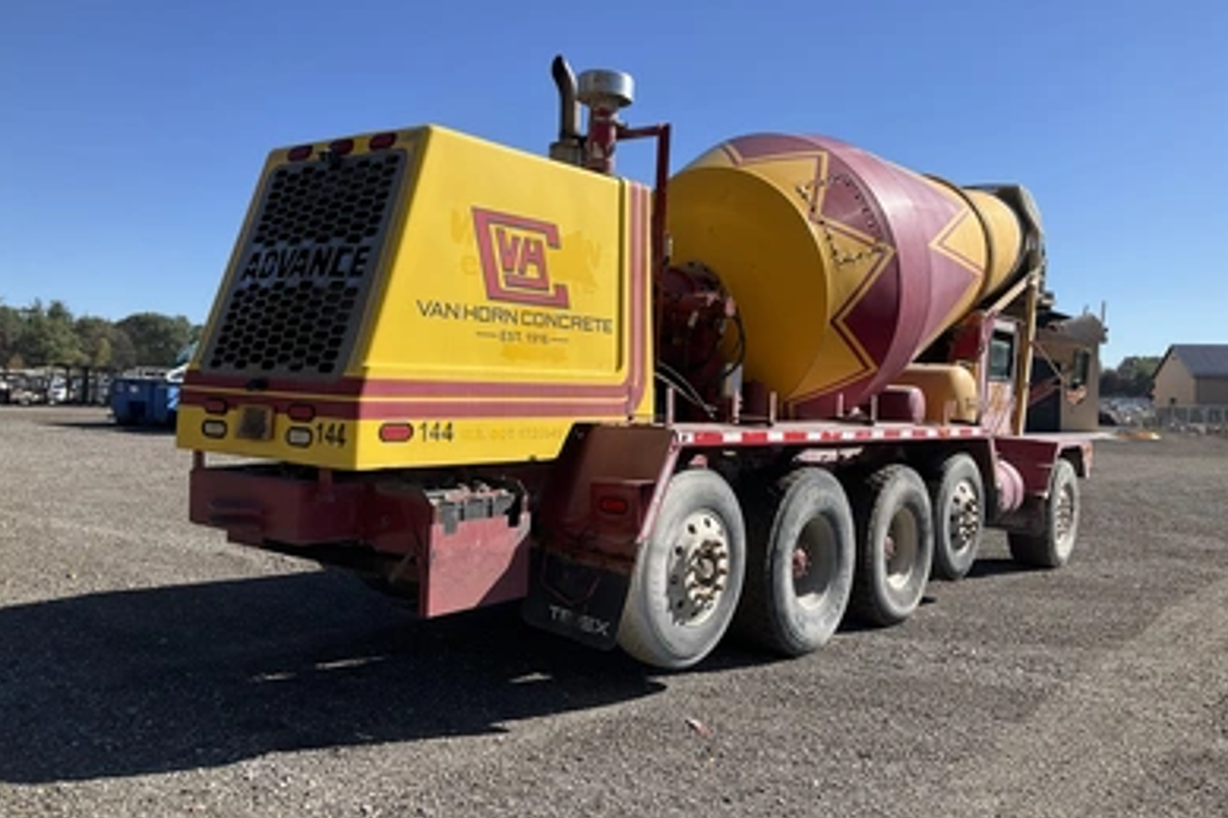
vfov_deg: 42.3
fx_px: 1057
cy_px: 395
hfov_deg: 60.3
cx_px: 619
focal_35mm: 31
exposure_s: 1/1626
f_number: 1.8
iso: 25
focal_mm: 3
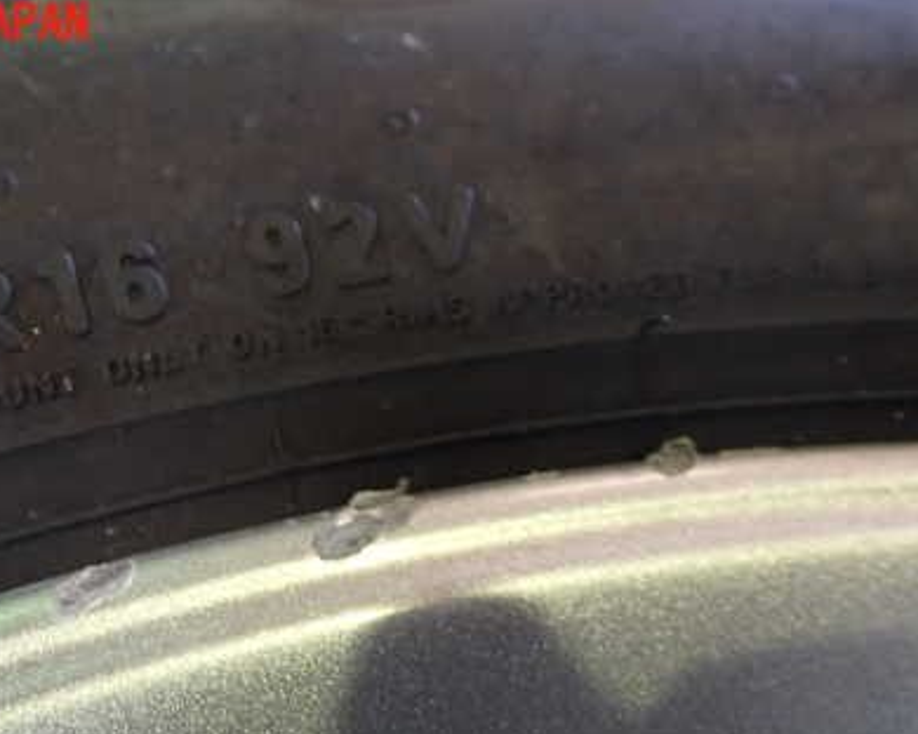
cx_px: 367
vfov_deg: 33.0
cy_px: 525
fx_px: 1223
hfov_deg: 41.0
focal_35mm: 45
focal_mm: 5.4
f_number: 2.3
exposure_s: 1/30
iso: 320
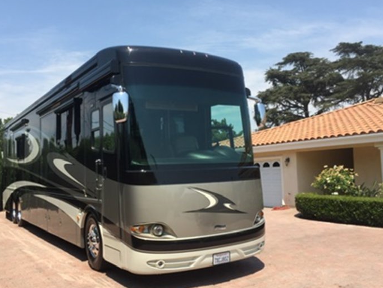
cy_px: 156
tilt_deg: +4.0
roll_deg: +0.0
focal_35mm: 34
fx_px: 376
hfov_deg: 53.9
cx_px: 177
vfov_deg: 41.8
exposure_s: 1/1364
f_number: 2.2
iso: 32
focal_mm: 4.15
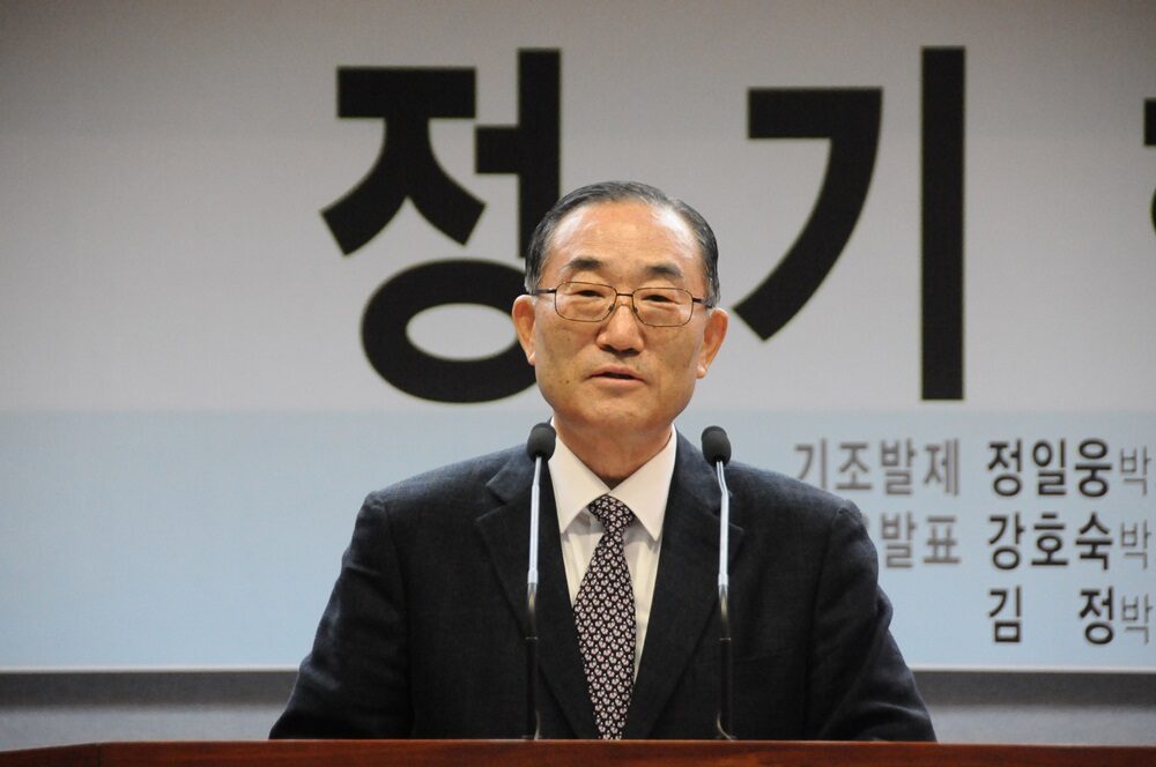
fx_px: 7216
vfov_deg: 6.1
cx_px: 578
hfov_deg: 9.2
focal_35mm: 225
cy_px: 384
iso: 3200
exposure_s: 1/160
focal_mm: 150
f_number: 5.6
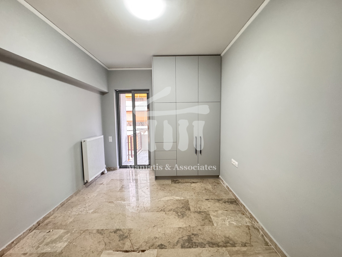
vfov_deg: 85.7
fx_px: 138
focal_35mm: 14
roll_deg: +1.4
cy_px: 128
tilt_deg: -3.8
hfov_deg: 102.1
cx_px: 171
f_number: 2.2
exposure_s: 1/50
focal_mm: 2.22
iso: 640
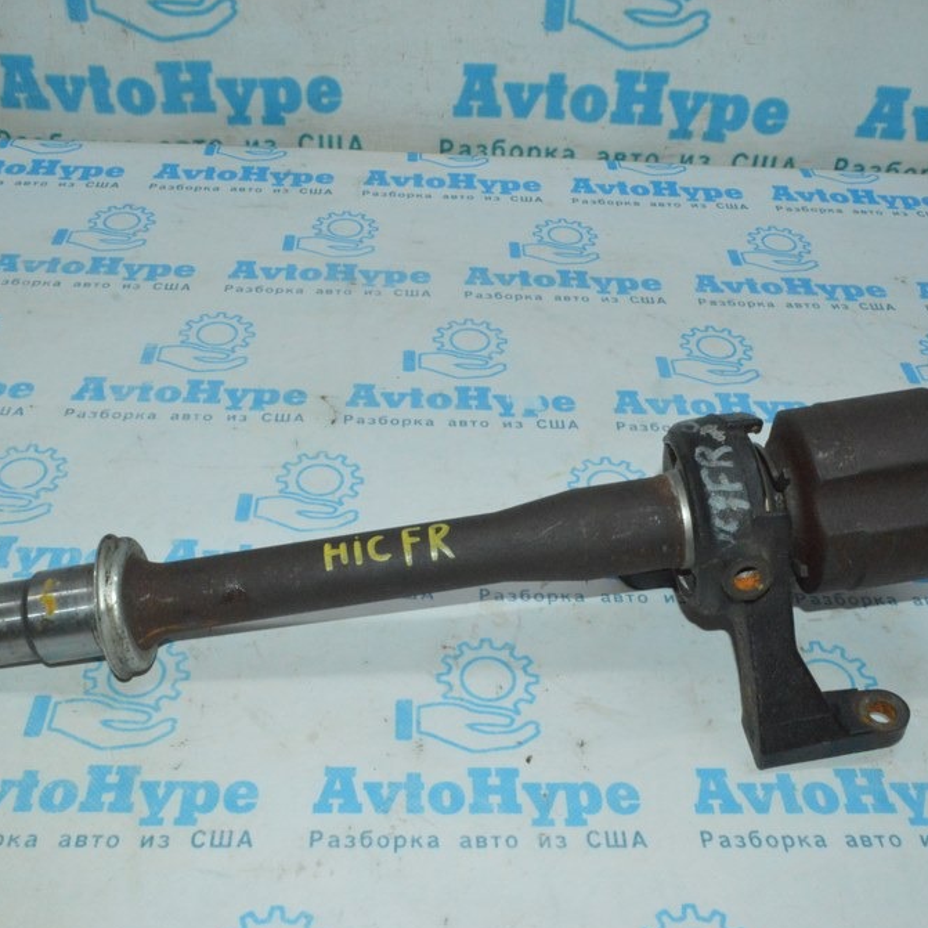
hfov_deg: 47.2
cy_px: 467
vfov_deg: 47.2
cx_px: 434
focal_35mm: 35
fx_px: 1062
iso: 4500
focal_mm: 18
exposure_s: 1/100
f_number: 22
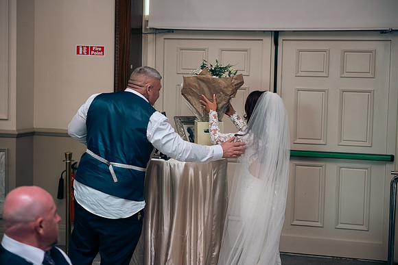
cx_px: 199
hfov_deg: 28.8
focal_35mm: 70
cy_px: 132
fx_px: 774
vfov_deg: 19.5
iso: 1000
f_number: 3.5
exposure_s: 1/160
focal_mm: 70
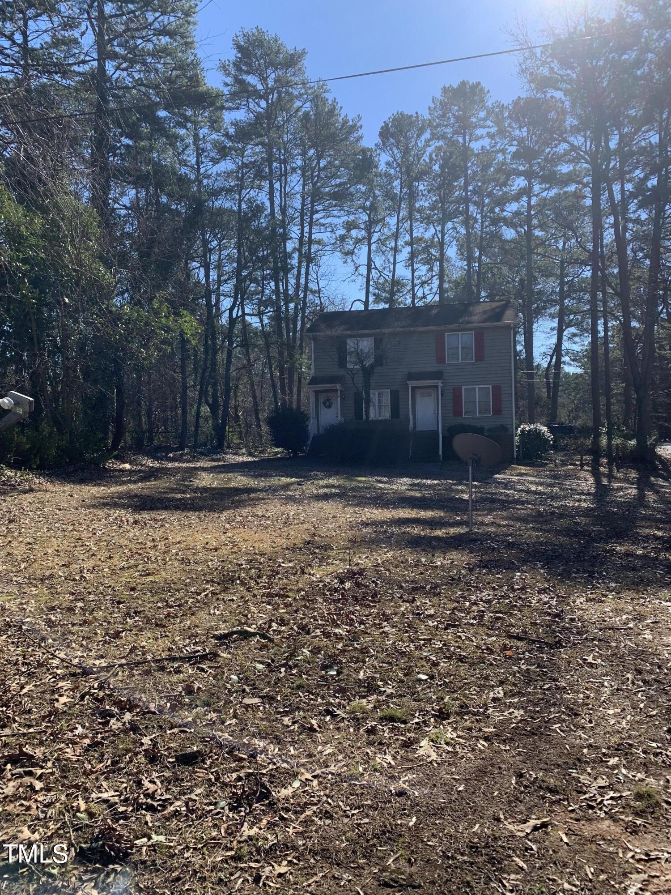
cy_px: 448
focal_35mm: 26
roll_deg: +2.2
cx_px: 336
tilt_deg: +0.4
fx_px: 672
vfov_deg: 67.3
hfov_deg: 53.1
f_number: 1.8
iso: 25
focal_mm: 4.25
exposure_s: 1/1250
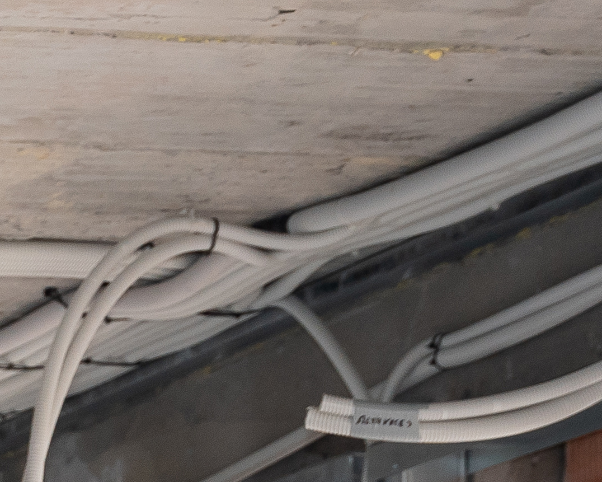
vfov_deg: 5.5
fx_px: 4900
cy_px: 1031
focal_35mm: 275
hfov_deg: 6.7
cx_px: -755
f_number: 4
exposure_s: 1/200
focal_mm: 45
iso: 320
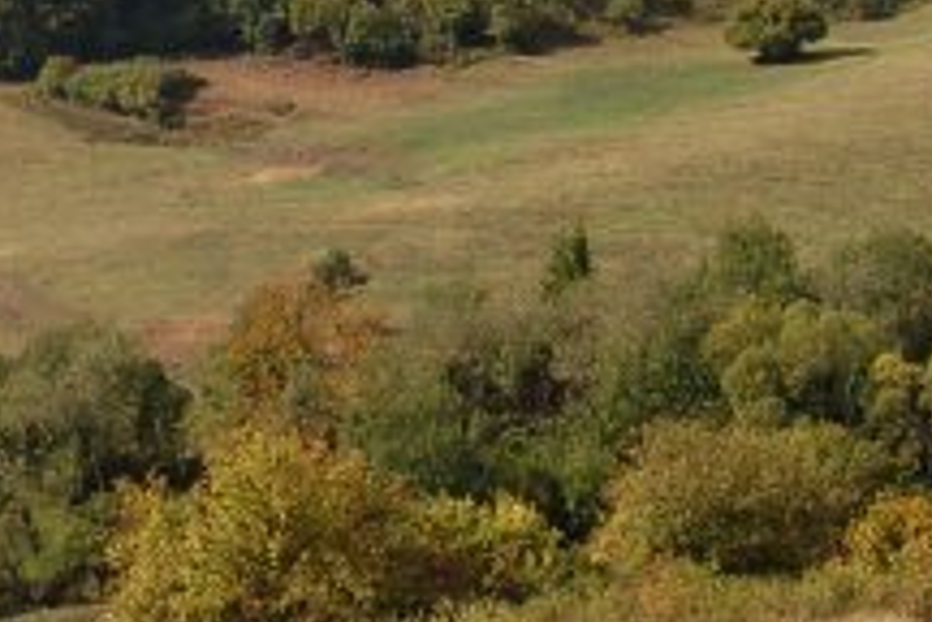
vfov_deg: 10.7
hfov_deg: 15.8
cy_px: 156
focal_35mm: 128
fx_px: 3310
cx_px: 91
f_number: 9
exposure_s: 1/320
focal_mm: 23
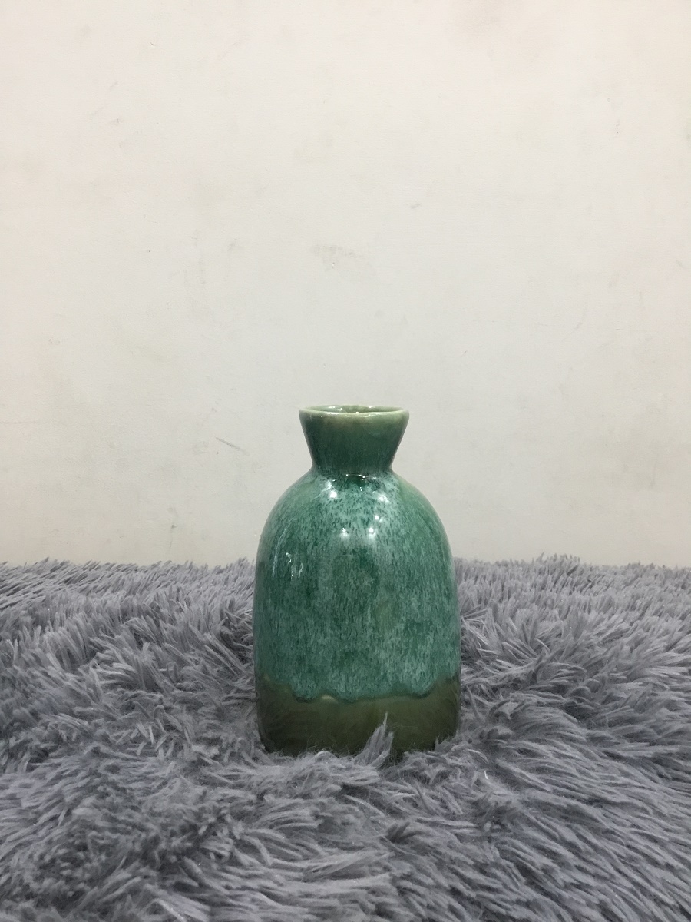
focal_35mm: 31
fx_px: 825
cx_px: 346
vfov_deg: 58.4
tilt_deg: -8.4
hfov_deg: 45.4
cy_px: 461
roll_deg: +1.7
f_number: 2.4
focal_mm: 3.3
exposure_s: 1/33
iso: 100
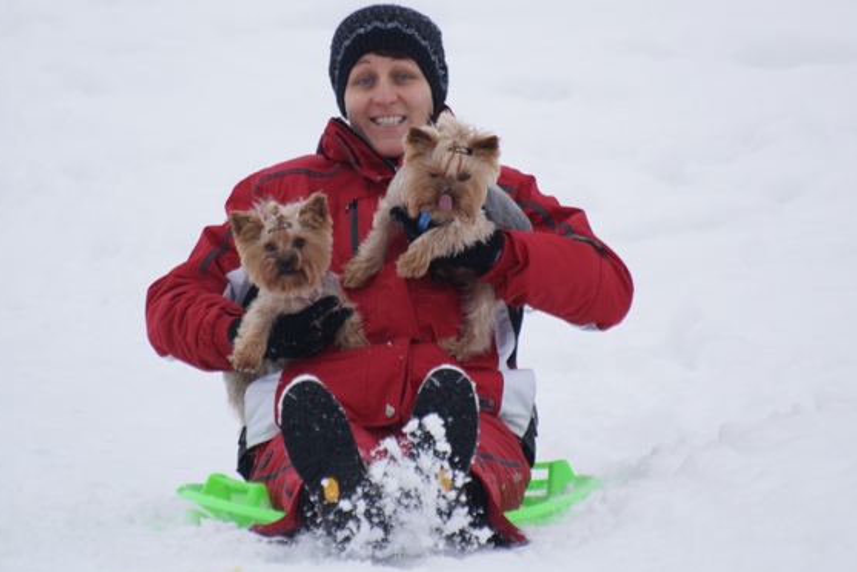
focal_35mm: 516
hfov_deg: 4.0
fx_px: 12283
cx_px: 407
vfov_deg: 2.7
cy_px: 278
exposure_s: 1/500
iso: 160
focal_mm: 300
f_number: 5.6
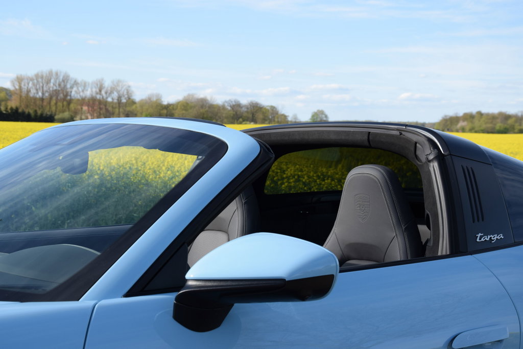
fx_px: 981
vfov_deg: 20.2
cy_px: 174
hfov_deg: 29.9
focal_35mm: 68
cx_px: 262
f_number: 8
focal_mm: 45
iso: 200
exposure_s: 1/320
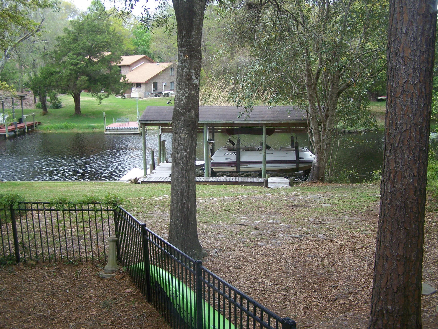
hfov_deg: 48.9
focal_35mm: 38
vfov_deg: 37.8
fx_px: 481
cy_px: 164
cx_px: 219
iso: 80
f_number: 2.8
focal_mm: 6.3
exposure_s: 1/160
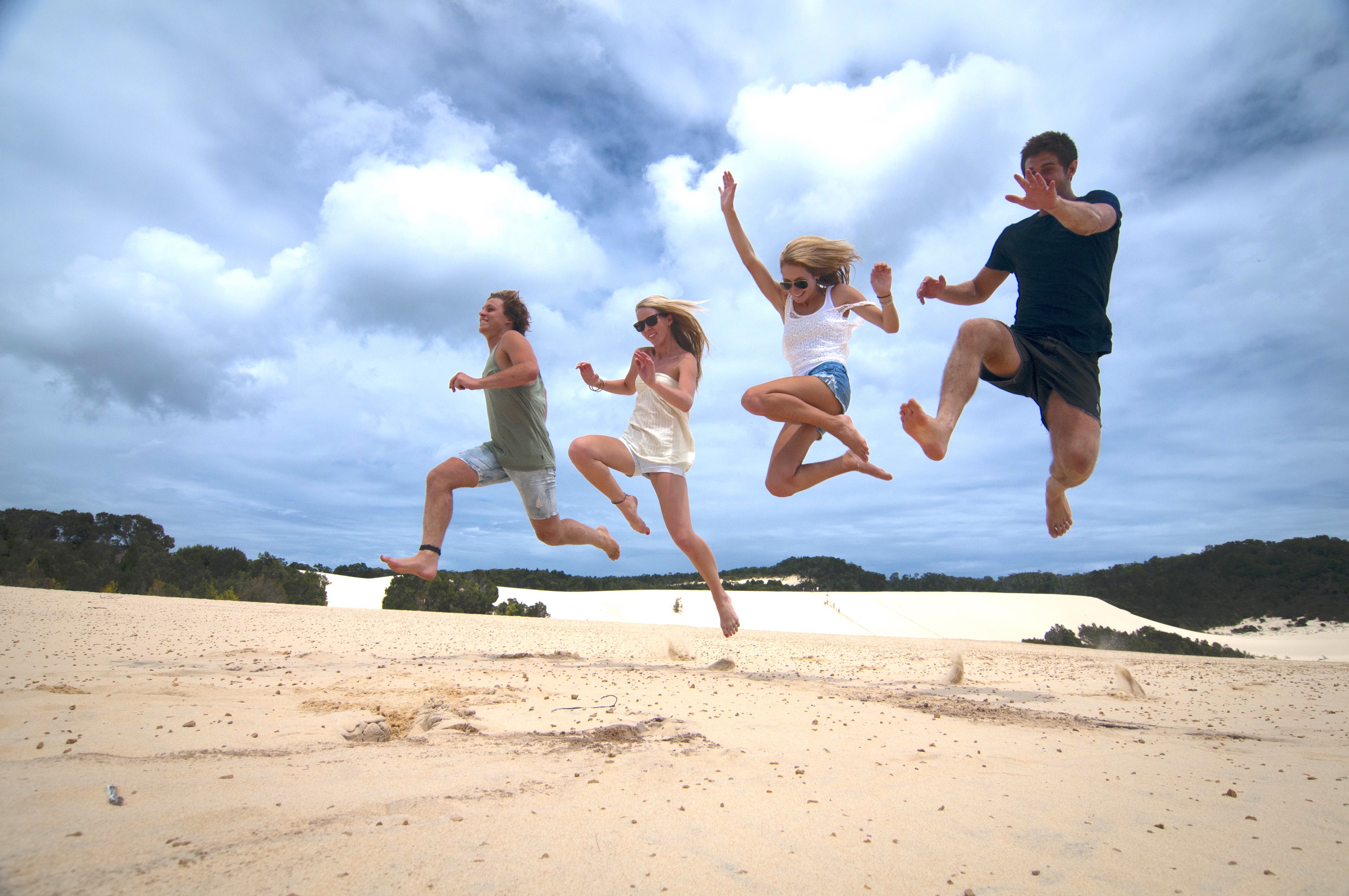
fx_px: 674
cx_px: 674
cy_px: 448
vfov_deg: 67.2
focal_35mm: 18
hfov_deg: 90.1
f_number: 8
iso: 320
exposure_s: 1/800
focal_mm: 12
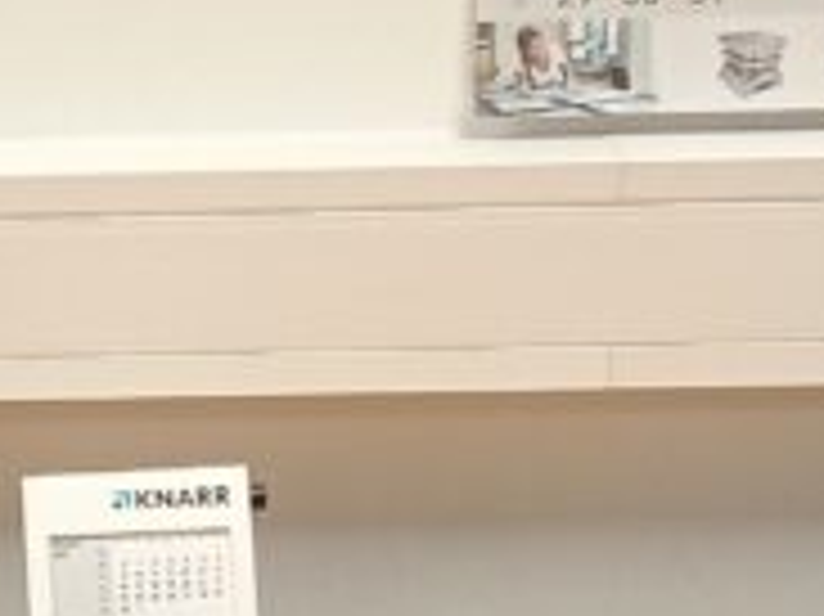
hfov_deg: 13.7
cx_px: -153
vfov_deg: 10.4
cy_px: 778
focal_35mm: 140
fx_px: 3330
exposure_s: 1/50
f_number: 1.8
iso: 160
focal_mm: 4.65
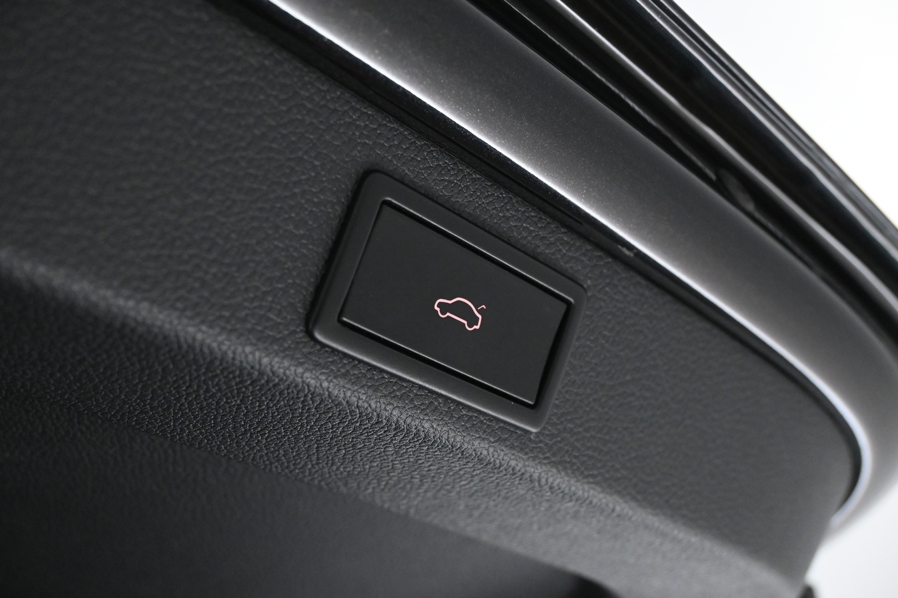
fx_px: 991
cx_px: 449
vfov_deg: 33.6
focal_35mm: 40
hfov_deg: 48.7
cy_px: 299
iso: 3200
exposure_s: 1/125
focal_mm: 26.5
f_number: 5.6
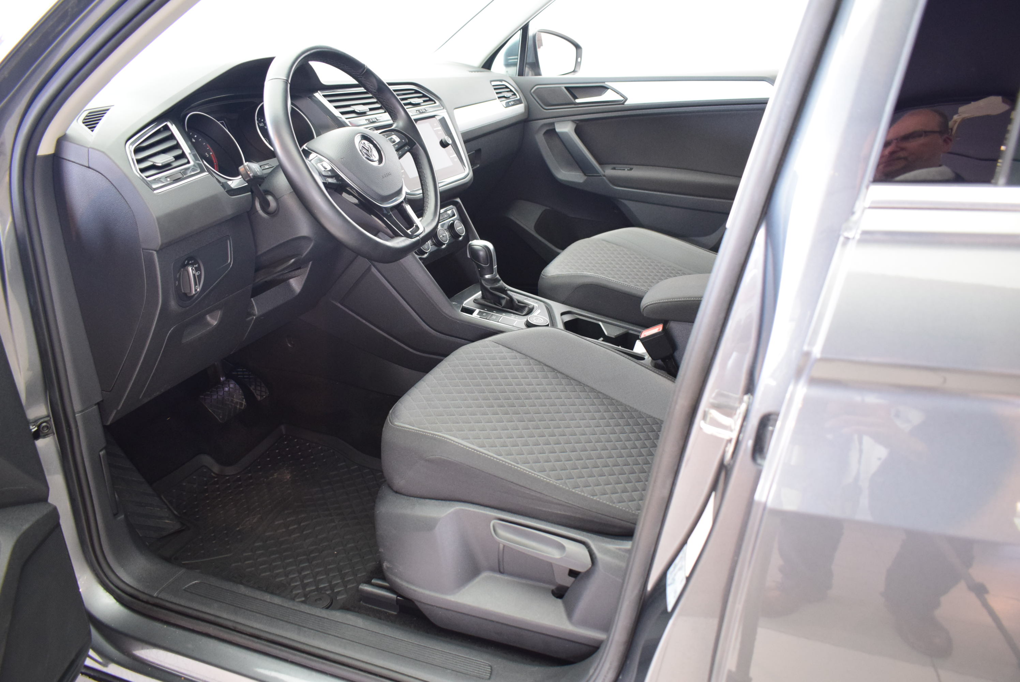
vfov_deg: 48.0
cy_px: 341
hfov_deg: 67.3
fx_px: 766
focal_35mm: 27
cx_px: 510
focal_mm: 18
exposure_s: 1/30
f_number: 3.5
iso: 1600
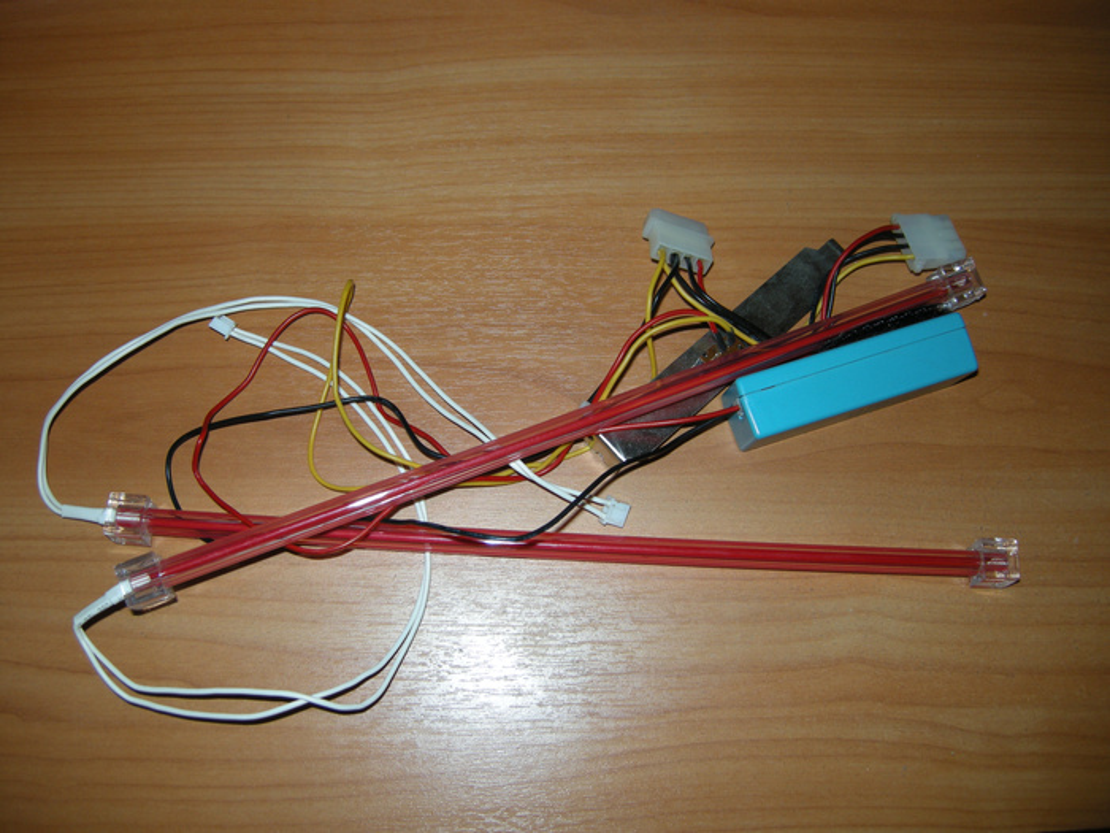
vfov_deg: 40.7
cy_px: 416
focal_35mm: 35
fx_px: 1122
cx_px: 555
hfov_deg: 52.6
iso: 64
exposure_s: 1/60
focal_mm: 7.5
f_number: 2.7
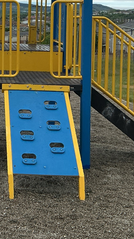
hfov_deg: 14.9
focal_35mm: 77
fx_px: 487
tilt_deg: -0.6
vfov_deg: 26.8
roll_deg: -0.7
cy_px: 33
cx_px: -49
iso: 25
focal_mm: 3
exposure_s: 1/1984
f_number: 1.8
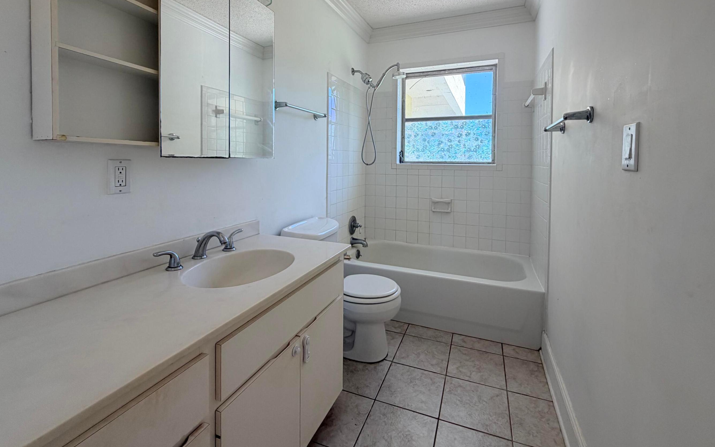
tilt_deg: -0.6
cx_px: 368
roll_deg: -0.3
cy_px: 167
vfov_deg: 70.1
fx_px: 312
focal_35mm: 16
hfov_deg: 97.8
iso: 100
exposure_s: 1/120
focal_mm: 2.22
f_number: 2.2
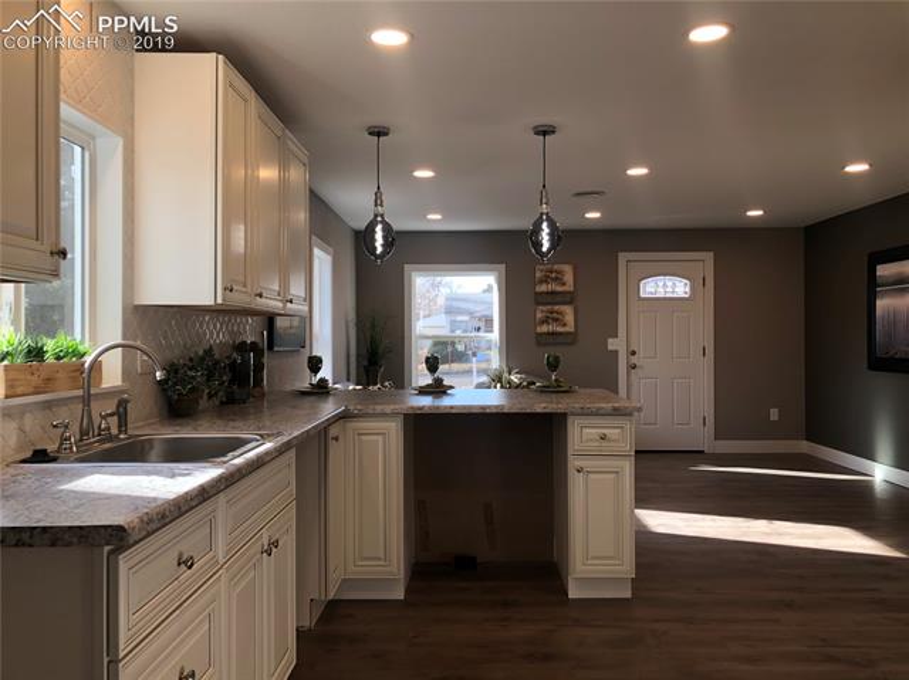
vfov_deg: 49.7
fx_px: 735
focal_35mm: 28
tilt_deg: -1.2
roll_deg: +0.0
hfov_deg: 63.5
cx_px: 454
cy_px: 340
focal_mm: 4
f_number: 1.8
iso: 50
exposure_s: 1/120
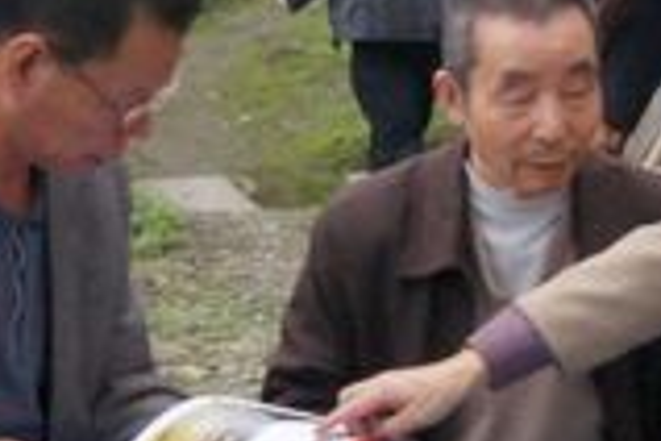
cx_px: 387
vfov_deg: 11.5
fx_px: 2185
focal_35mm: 119
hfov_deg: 17.2
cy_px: 358
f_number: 11
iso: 3200
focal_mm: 18
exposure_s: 1/1000
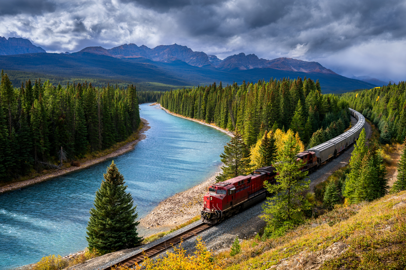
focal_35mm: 32
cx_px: 203
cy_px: 135
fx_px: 366
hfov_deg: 58.0
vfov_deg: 40.5
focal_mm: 32.5
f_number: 8
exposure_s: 1/640
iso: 140
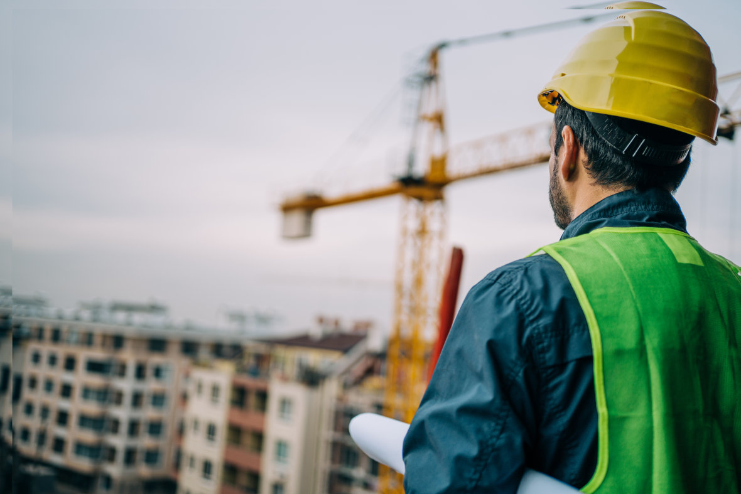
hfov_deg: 54.4
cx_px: 370
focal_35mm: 35
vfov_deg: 37.9
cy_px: 247
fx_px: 720
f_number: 2
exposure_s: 1/1600
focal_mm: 35
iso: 100
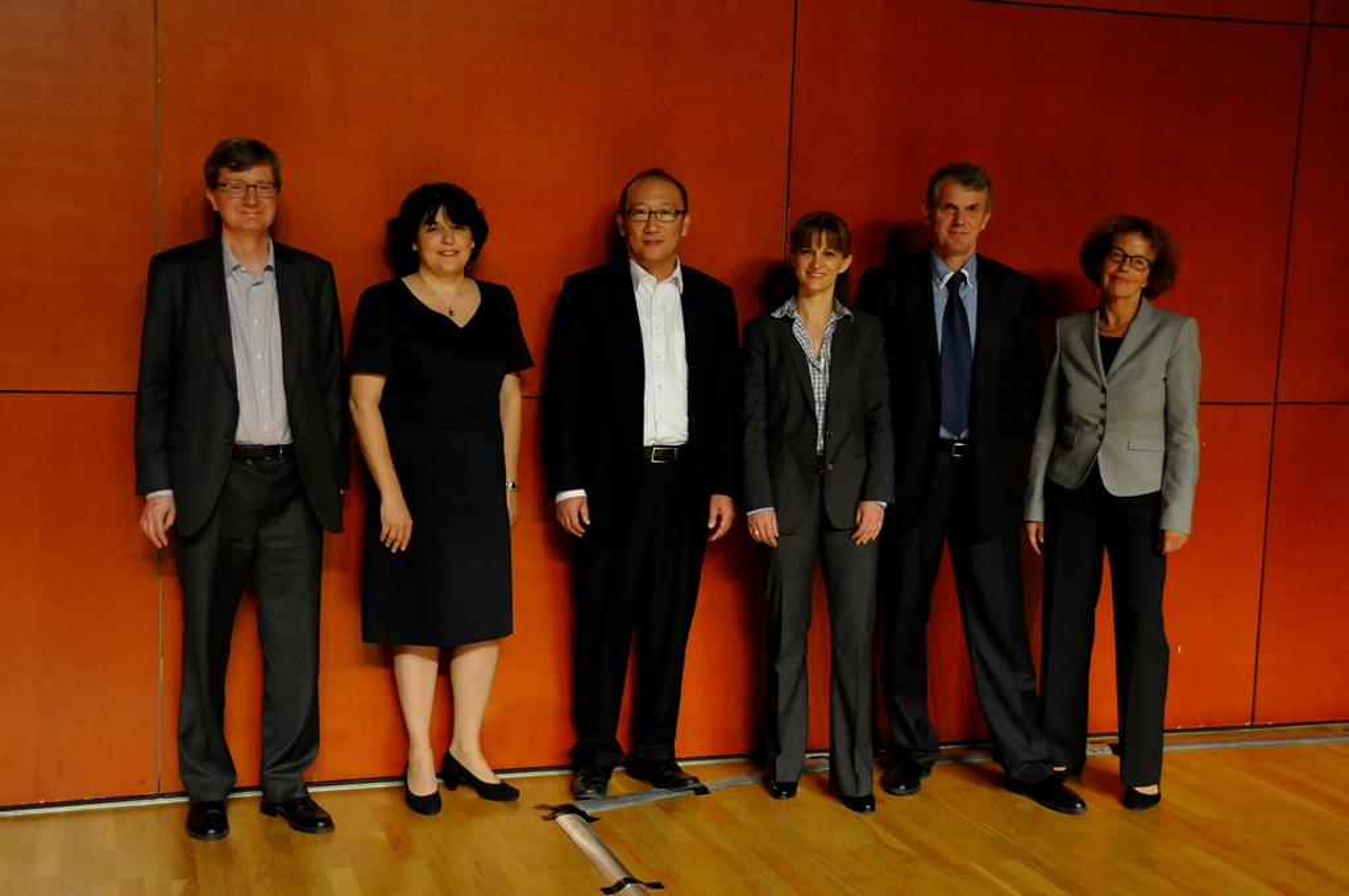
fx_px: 1628
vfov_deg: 30.8
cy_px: 448
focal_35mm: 44
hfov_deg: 45.0
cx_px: 674
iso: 800
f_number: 4.5
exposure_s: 1/160
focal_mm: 29
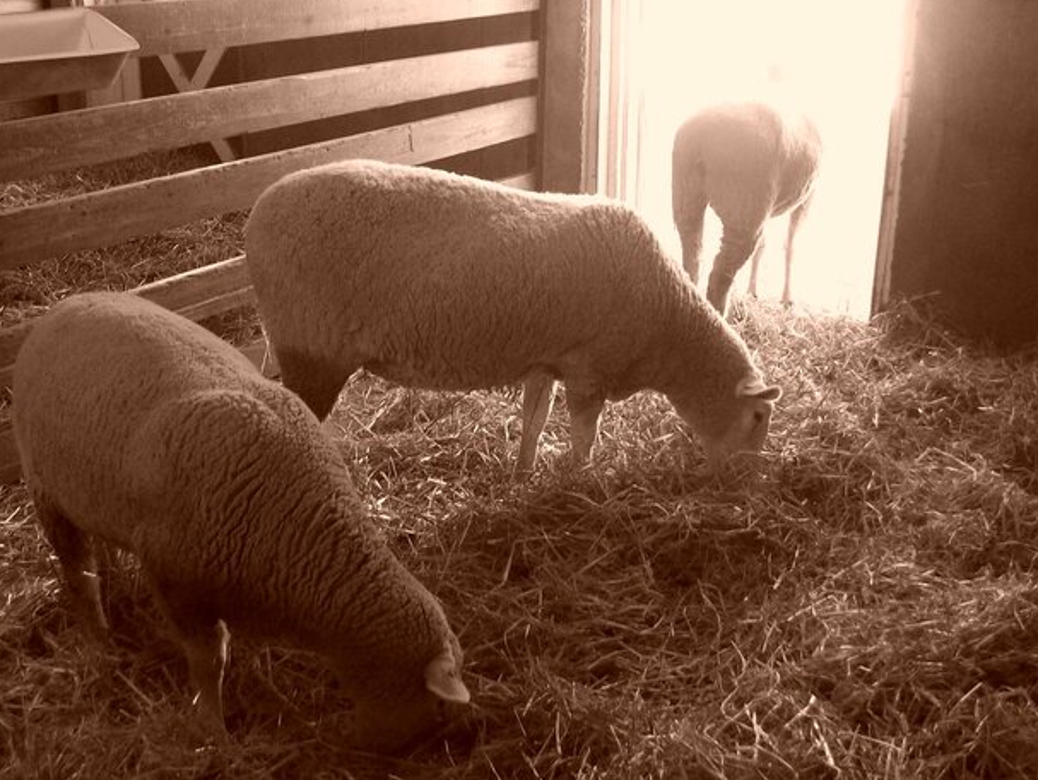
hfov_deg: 44.8
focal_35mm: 42
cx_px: 534
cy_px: 360
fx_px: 1260
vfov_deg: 34.4
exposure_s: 1/23.7
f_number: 2.8
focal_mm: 5.7
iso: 160
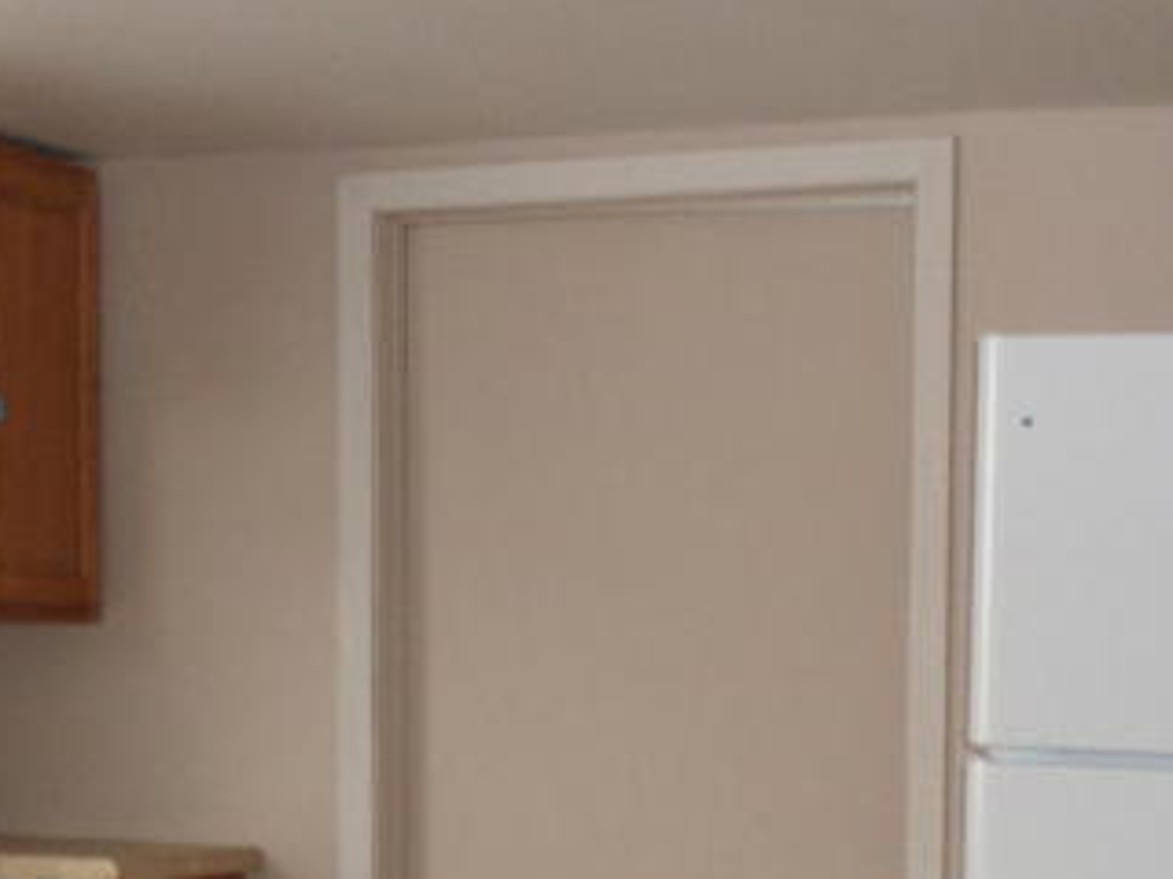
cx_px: 802
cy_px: 783
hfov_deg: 25.2
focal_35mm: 77
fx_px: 2608
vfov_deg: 18.8
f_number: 3.1
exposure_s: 1/20
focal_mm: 4.3
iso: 120
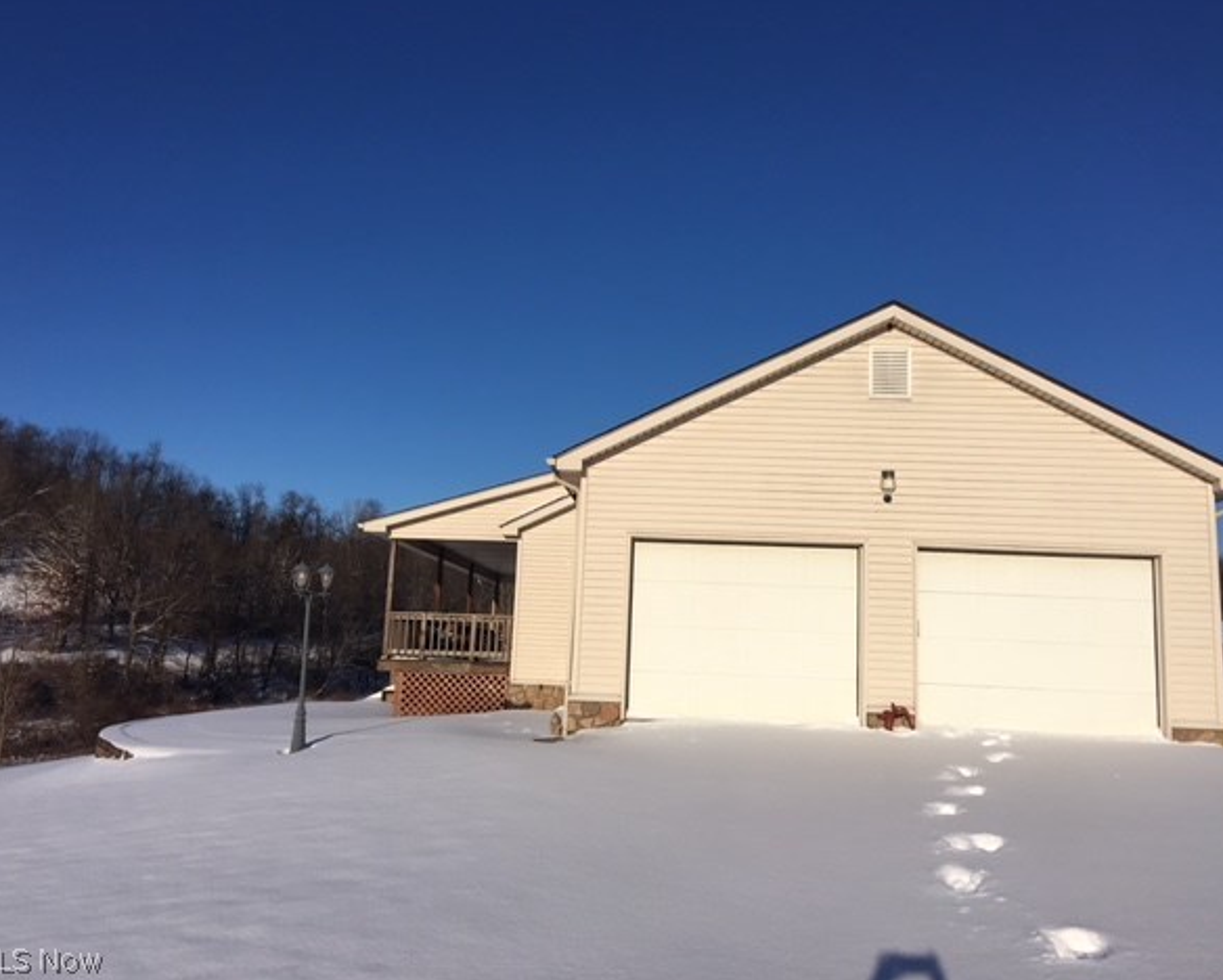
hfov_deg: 57.1
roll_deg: -2.4
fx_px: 1123
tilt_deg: +10.9
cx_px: 635
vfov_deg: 47.2
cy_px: 480
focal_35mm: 31
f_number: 2.2
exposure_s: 1/4525
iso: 25
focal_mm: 4.15
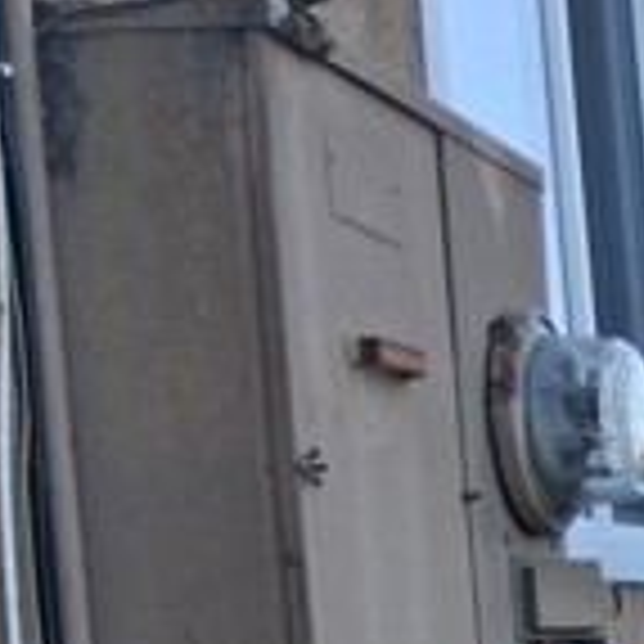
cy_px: 856
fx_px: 2168
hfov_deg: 13.8
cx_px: 1374
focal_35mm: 103
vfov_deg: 16.0
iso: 25
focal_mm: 3.98
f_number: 1.8
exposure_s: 1/234
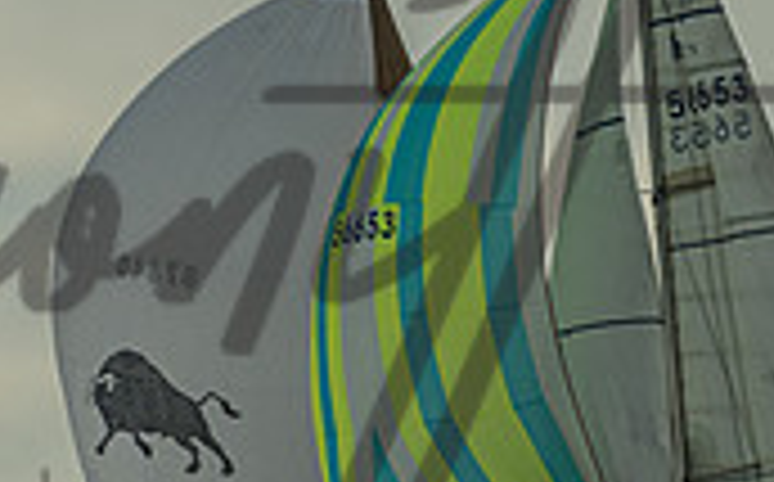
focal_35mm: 884
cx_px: 85
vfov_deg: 1.5
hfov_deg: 2.4
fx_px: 18623
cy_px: -19
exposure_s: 1/320
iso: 250
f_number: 6.3
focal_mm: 200
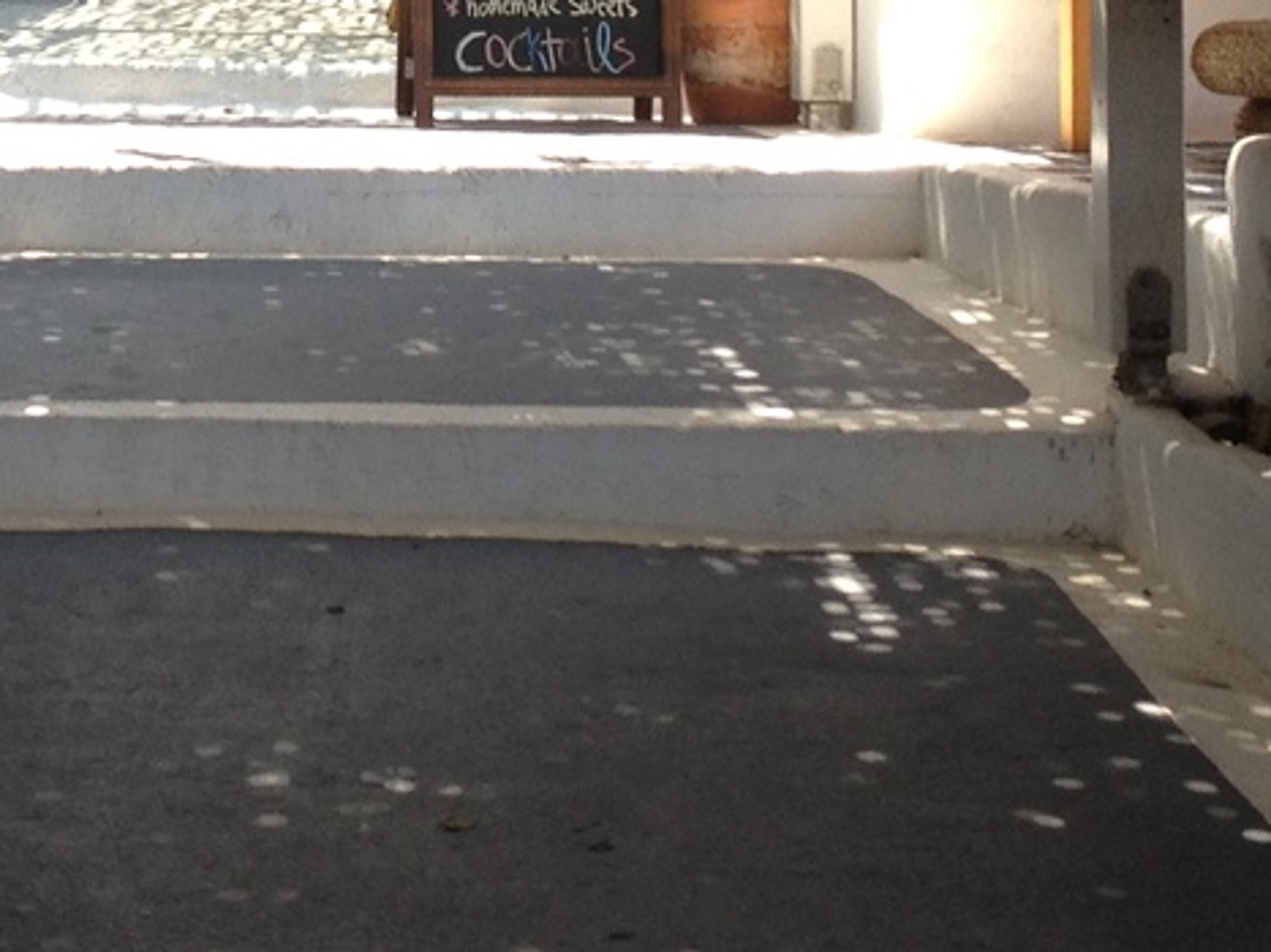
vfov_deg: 12.1
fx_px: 4405
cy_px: -150
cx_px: 256
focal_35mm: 120
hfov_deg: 16.3
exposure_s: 1/145
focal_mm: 4.28
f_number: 2.4
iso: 50
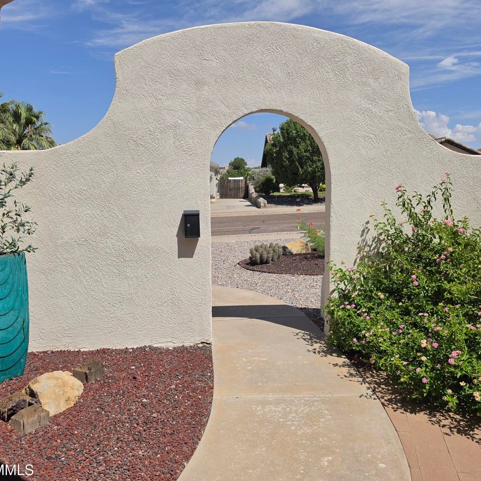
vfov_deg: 55.6
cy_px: 236
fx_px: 456
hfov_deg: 55.5
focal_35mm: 29
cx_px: 268
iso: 50
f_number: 1.4
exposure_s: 1/7939
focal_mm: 6.5
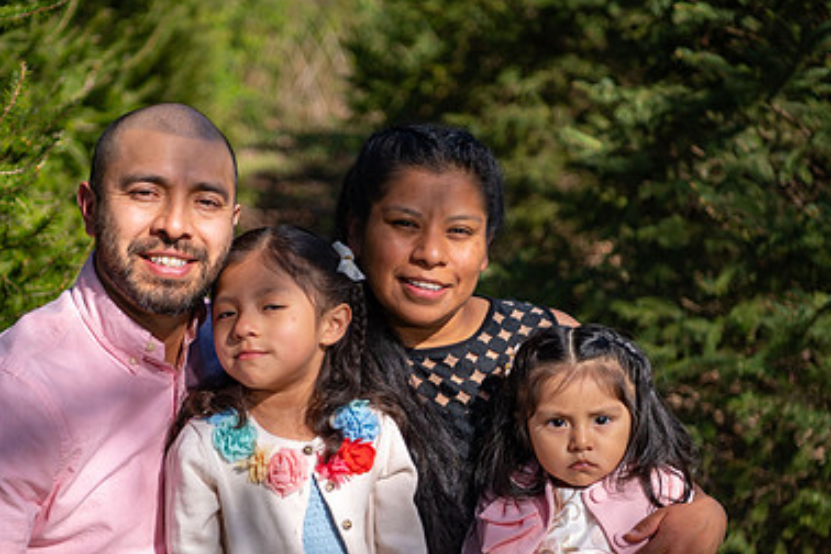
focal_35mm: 92
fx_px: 2124
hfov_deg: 22.1
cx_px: 356
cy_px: 387
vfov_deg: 14.8
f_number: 2.8
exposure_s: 1/4000
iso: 200
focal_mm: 60
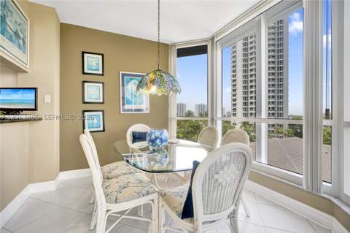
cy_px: 116
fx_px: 155
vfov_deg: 73.6
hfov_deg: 96.8
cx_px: 175
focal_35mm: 16
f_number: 4
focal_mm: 16
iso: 320
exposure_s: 1/160
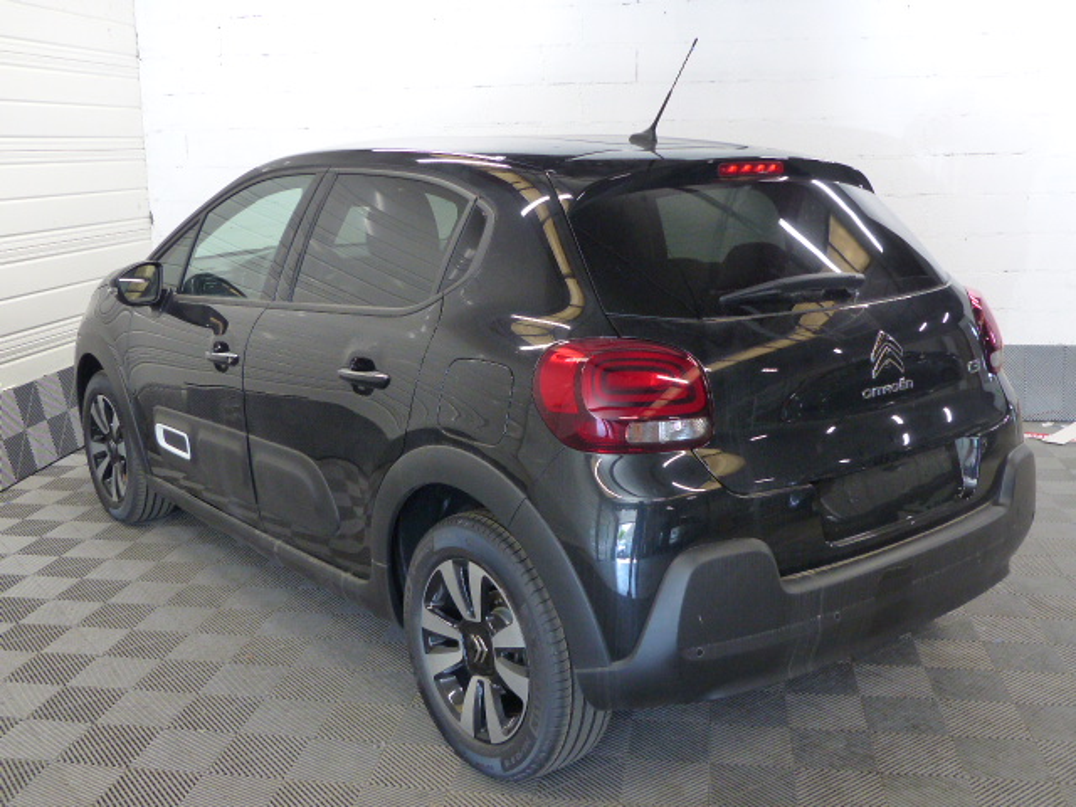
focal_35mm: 37
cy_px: 404
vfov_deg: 38.7
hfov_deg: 50.1
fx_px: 1150
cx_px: 538
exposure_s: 1/40
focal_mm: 6.4
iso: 400
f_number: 2.8
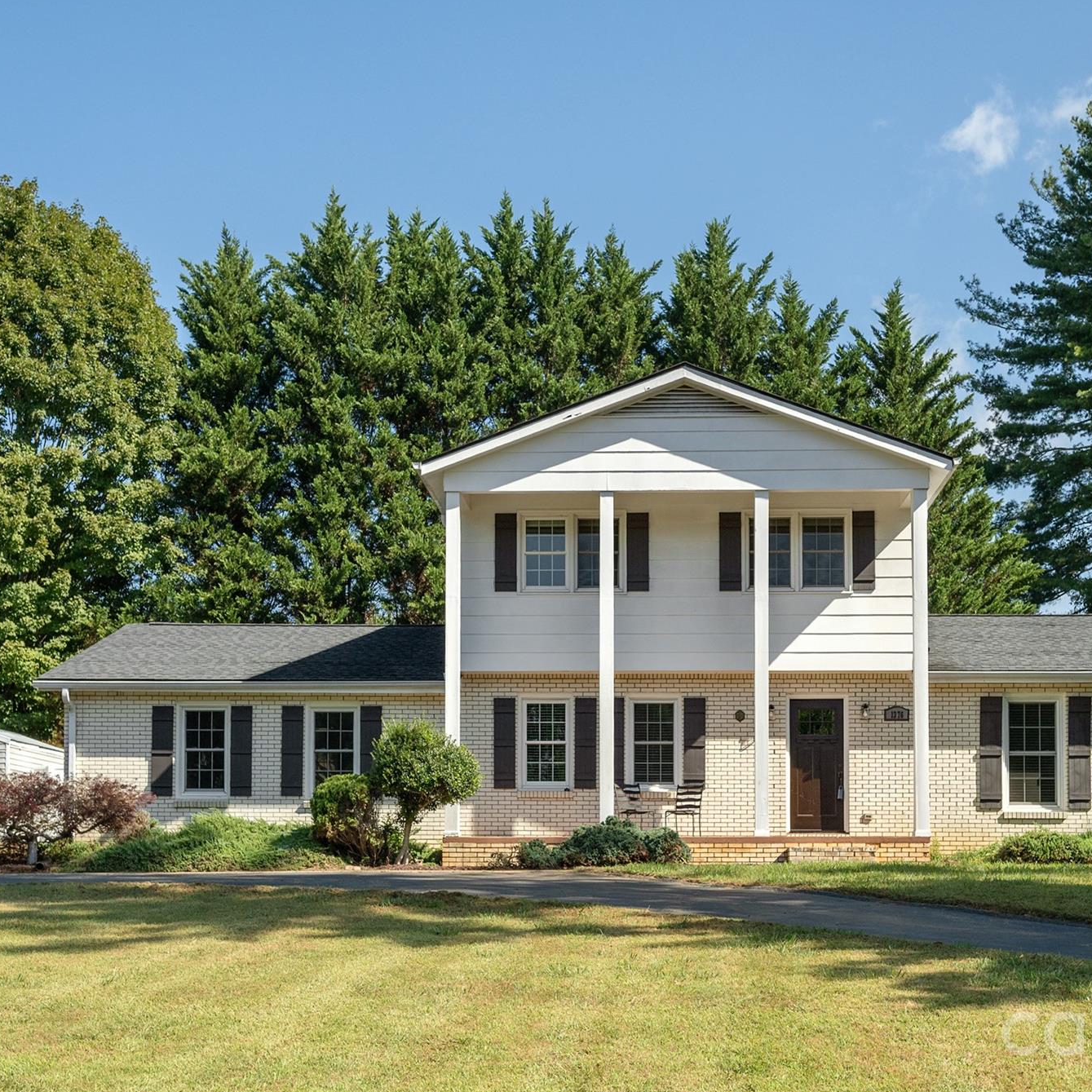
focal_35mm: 39
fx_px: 1392
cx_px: 657
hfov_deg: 42.6
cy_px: 539
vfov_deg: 42.8
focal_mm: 30
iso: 320
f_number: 7.1
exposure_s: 1/1600
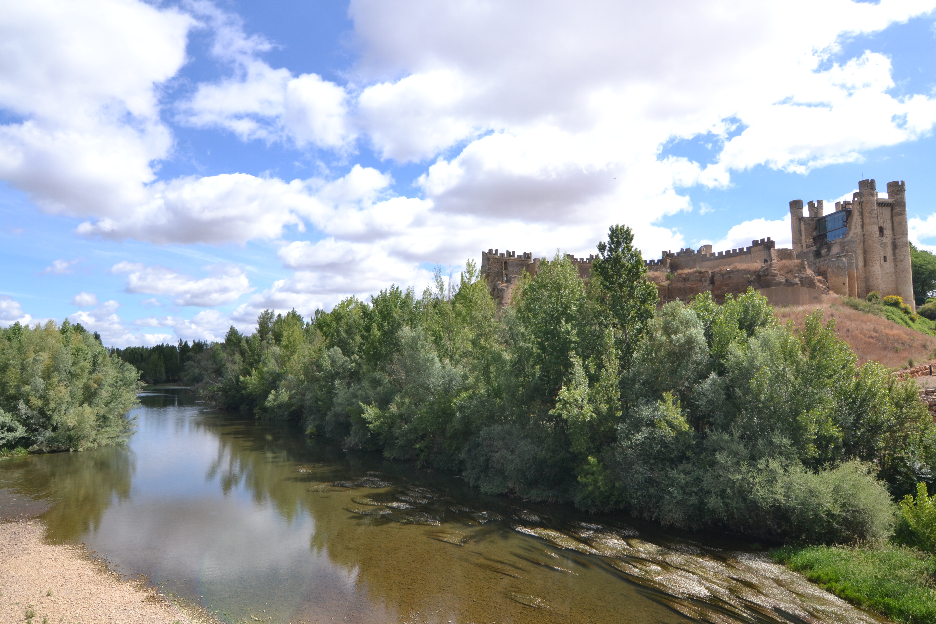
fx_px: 546
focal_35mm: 21
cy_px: 312
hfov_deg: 81.2
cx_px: 468
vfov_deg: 59.5
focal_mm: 14
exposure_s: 1/400
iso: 400
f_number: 11
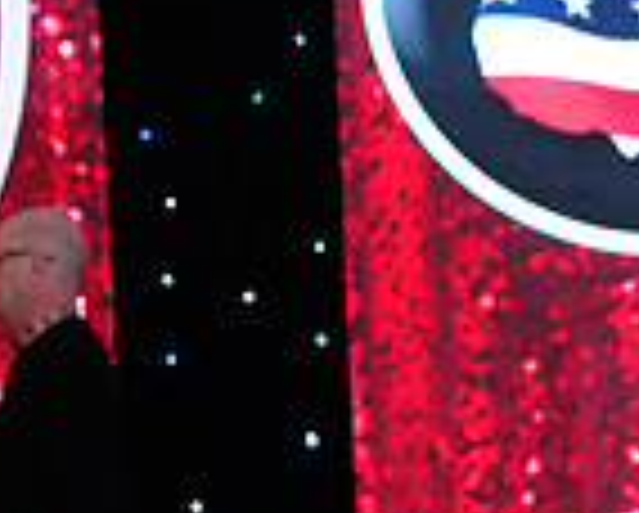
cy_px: 1166
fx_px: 7613
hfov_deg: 4.8
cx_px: 794
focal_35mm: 402
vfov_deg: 3.8
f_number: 4
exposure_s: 1/250
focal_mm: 105
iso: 2500
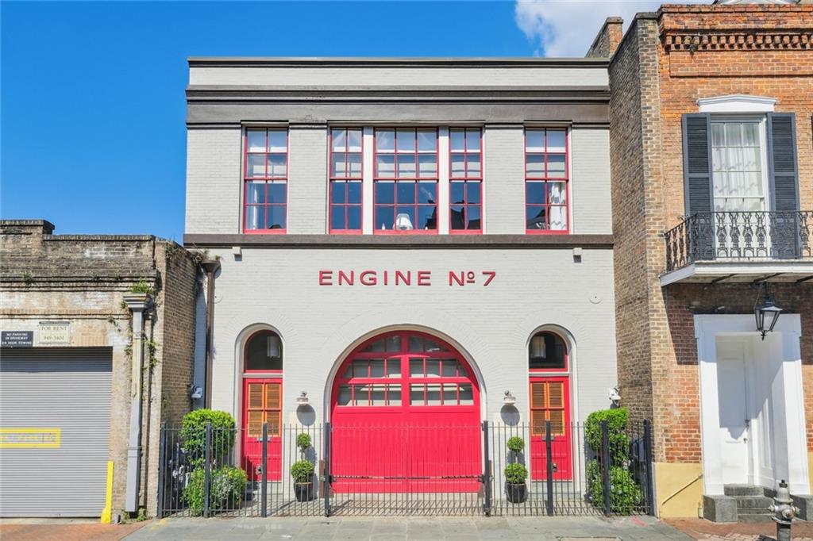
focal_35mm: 23
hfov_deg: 76.1
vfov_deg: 55.1
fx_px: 519
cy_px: 270
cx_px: 406
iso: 400
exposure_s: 1/750
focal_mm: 15.2
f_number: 10
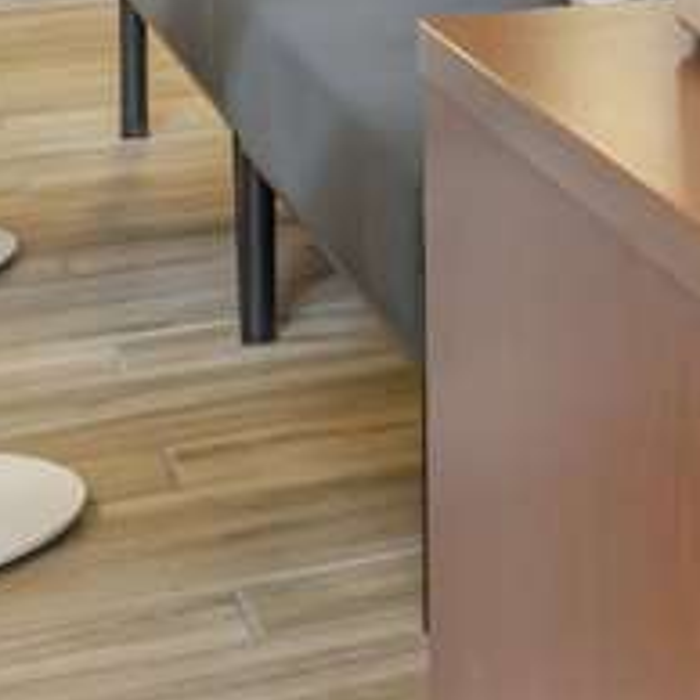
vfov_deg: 12.5
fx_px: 2974
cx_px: 1770
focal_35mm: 130
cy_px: -487
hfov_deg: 11.0
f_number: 9
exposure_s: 1/1.25
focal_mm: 29
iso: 200
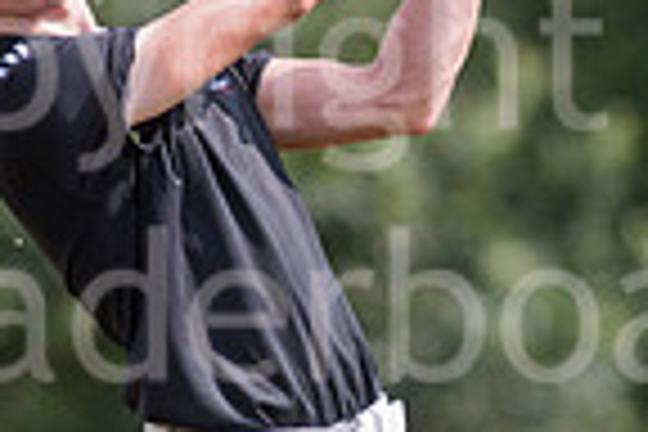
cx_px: 328
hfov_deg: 1.7
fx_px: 21760
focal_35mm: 1209
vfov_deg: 1.1
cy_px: 349
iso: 400
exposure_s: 1/2000
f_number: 4.5
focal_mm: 300
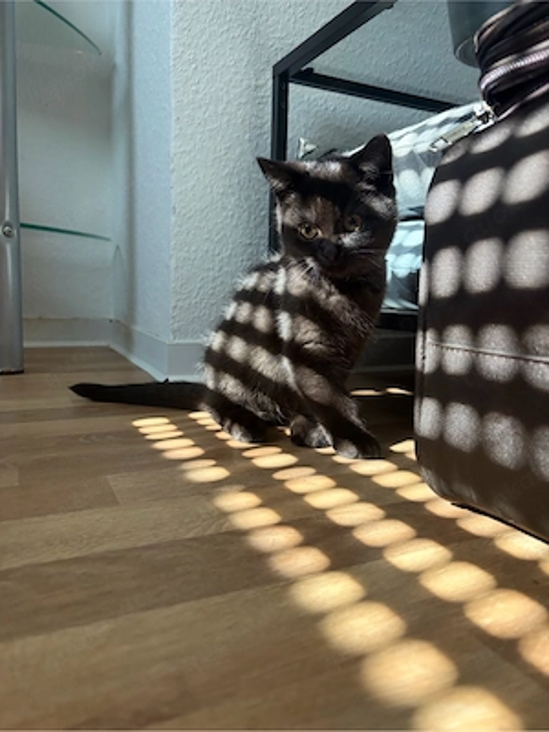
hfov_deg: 53.1
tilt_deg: -8.0
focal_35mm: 26
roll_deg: -1.5
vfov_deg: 67.3
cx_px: 274
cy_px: 366
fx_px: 550
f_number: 1.6
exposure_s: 1/60
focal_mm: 5.96
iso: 250
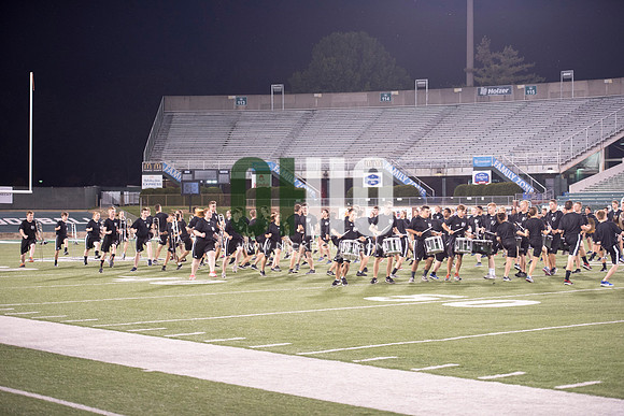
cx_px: 312
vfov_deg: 19.5
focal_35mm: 70
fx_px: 1214
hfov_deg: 28.8
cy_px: 208
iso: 1000
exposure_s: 1/320
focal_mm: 70
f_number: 2.8
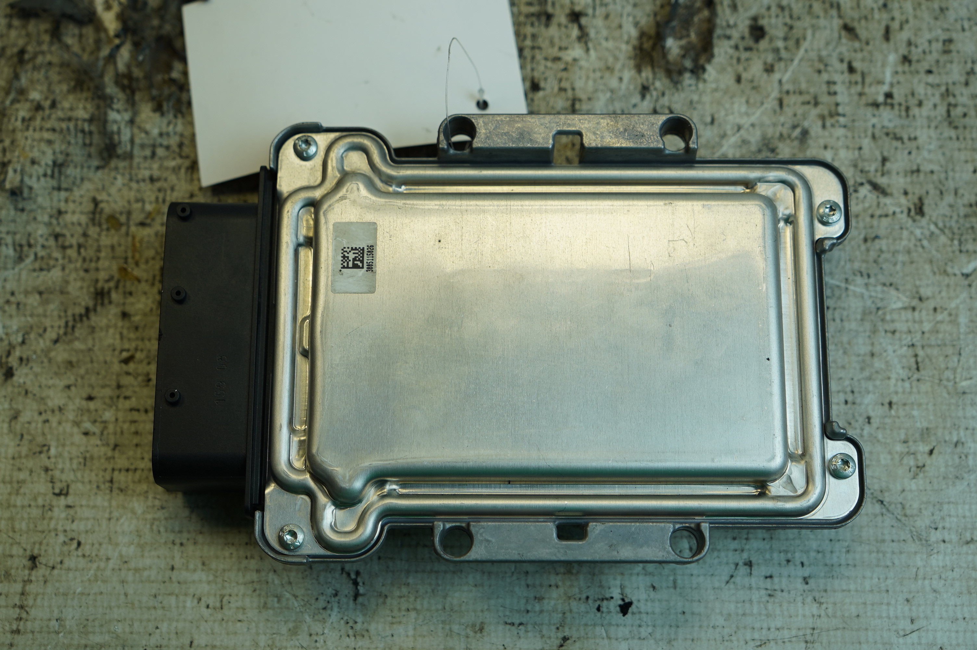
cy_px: 325
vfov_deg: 25.0
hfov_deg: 36.9
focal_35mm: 54
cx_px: 488
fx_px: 1464
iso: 125
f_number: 4
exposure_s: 1/160
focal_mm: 36
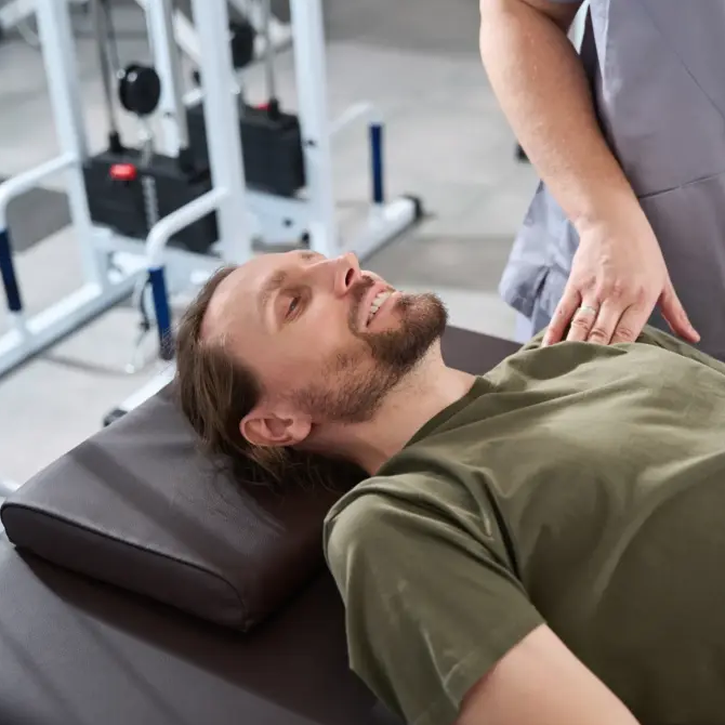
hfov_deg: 31.9
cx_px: 501
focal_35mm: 53
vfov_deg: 32.3
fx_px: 1254
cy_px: 368
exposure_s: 1/250
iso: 200
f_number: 2.8
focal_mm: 40.7
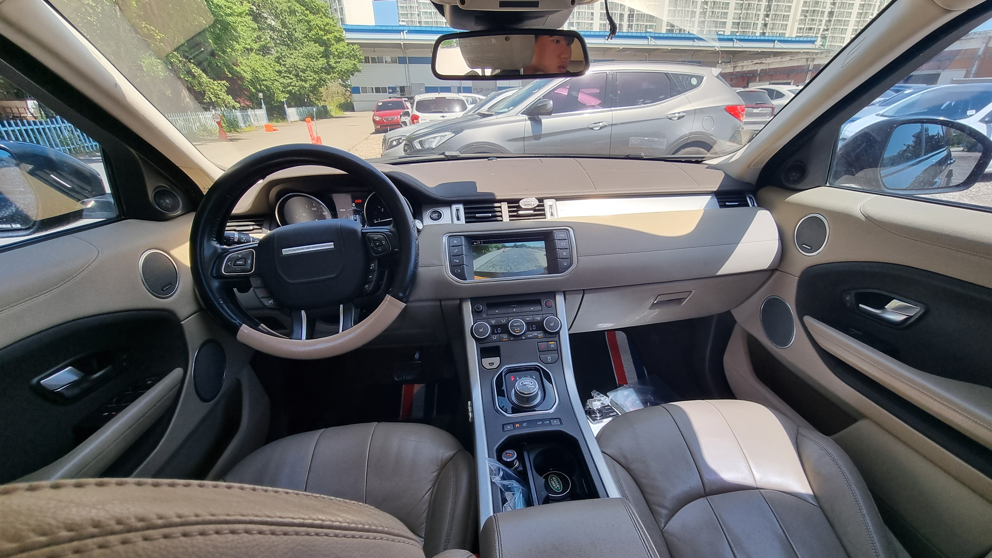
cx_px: 520
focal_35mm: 15
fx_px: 395
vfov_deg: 70.3
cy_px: 309
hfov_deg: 102.9
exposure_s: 1/120
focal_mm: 2.2
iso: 64
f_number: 2.2
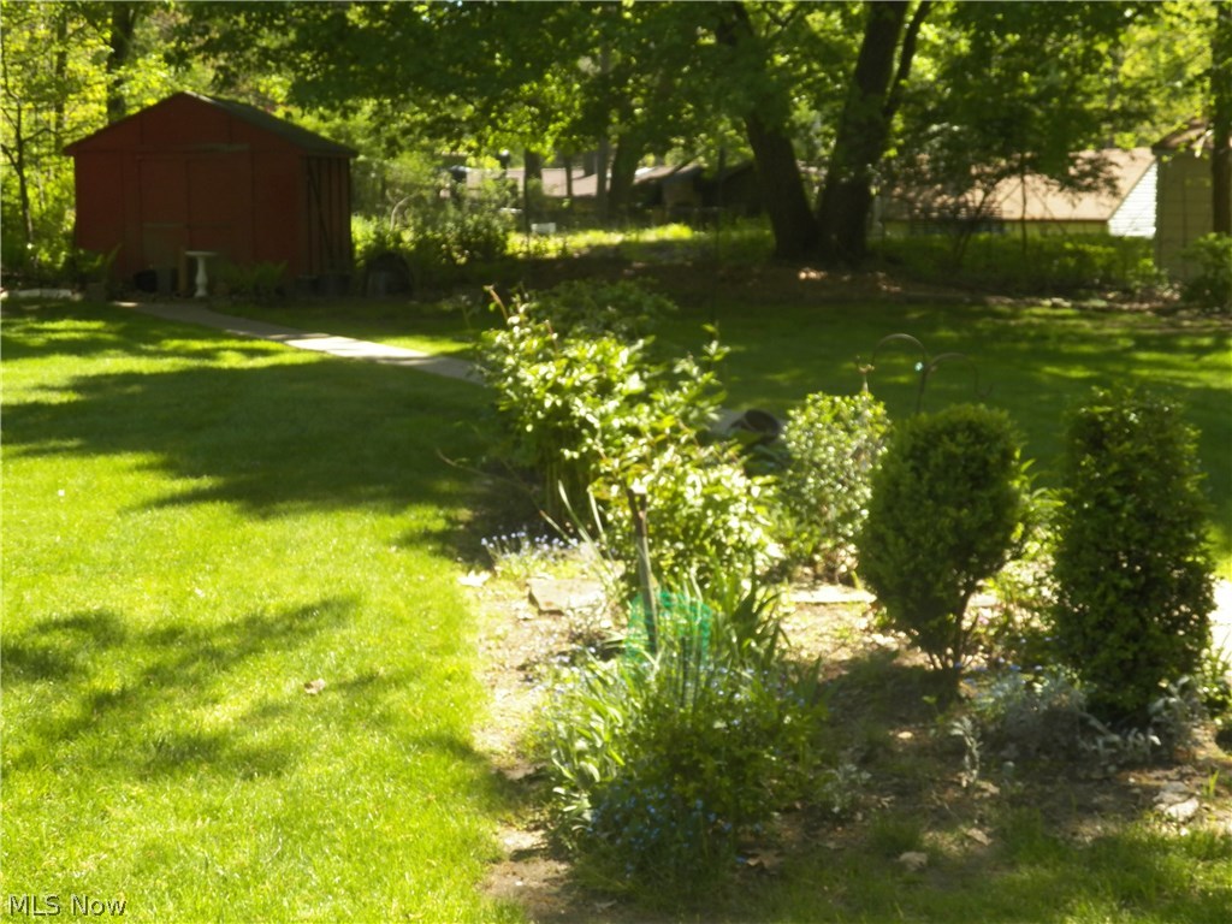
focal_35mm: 50
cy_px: 462
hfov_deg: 38.2
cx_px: 616
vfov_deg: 29.1
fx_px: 1780
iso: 125
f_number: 4
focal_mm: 8.9
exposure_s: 1/250
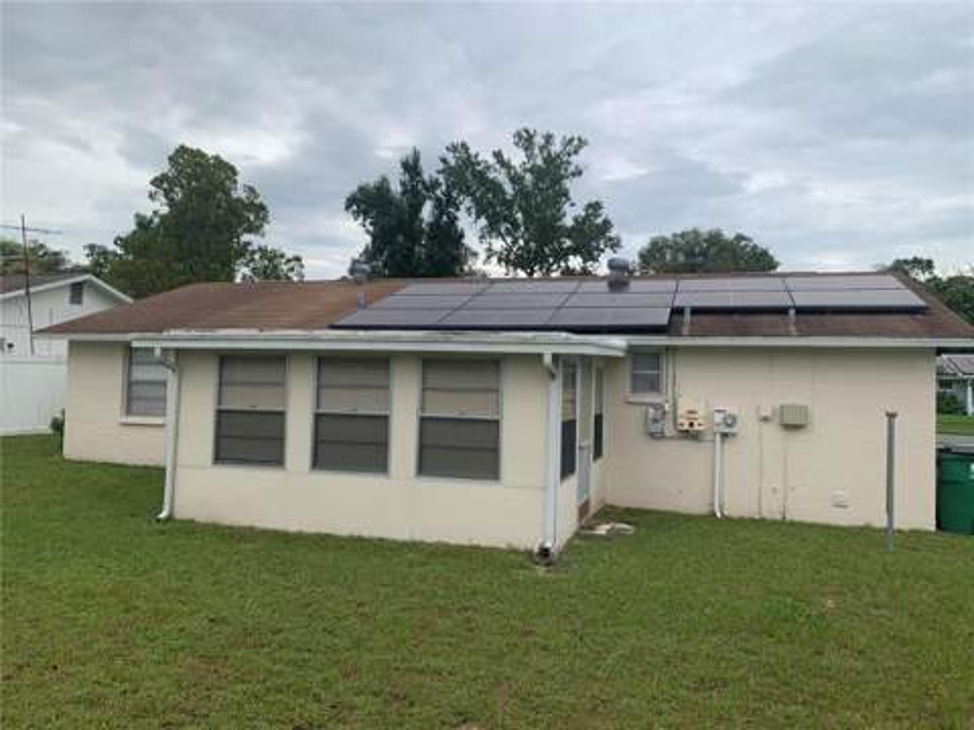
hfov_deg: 67.3
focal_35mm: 26
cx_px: 487
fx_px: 732
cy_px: 365
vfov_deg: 53.1
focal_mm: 4.25
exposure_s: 1/1220
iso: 25
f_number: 1.8
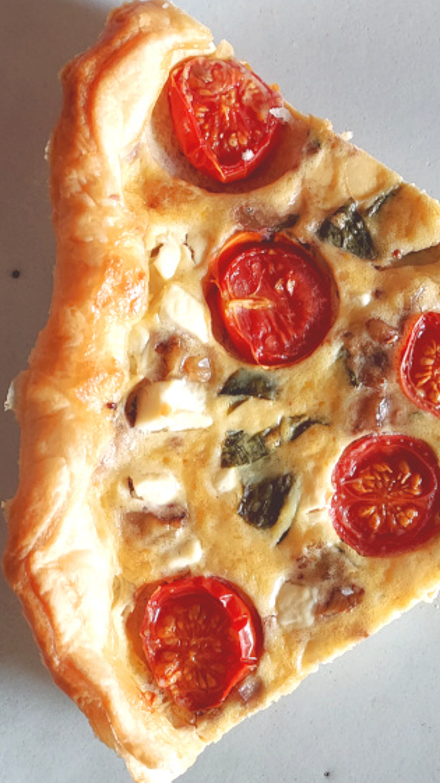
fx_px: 726
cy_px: 392
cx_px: 503
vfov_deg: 56.6
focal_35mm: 35
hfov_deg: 29.8
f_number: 1.8
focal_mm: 4.6
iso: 400
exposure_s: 1/50
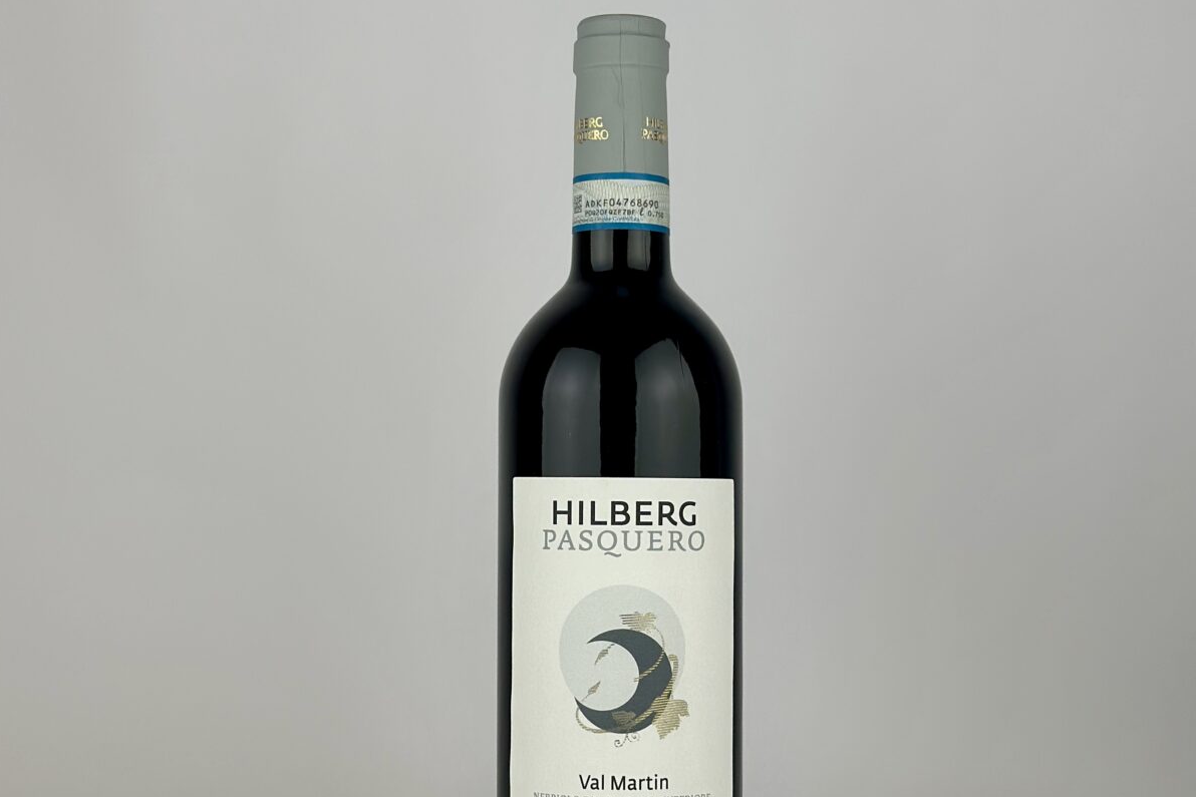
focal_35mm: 67
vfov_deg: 20.3
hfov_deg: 30.1
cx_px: 595
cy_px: 478
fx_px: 2226
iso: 80
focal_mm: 6.86
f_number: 1.78
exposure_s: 1/1107
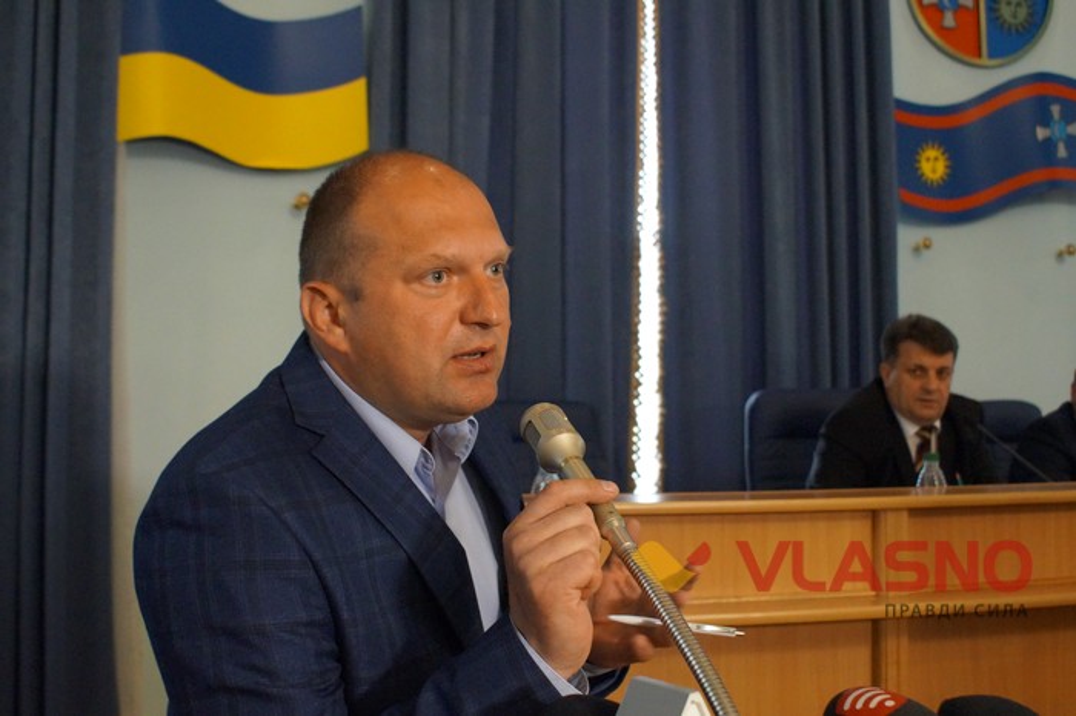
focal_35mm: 39
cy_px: 358
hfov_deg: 49.6
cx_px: 538
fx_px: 1165
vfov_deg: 34.2
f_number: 4.5
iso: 3200
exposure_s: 1/80
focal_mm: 26
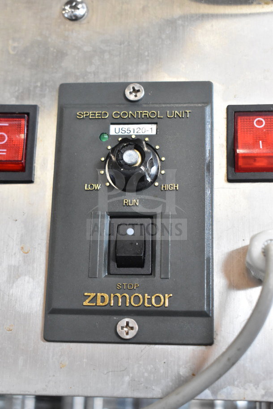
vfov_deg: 33.4
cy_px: 204
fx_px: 682
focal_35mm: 60
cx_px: 136
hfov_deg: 22.6
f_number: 7.1
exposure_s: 1/200
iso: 6400
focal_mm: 40
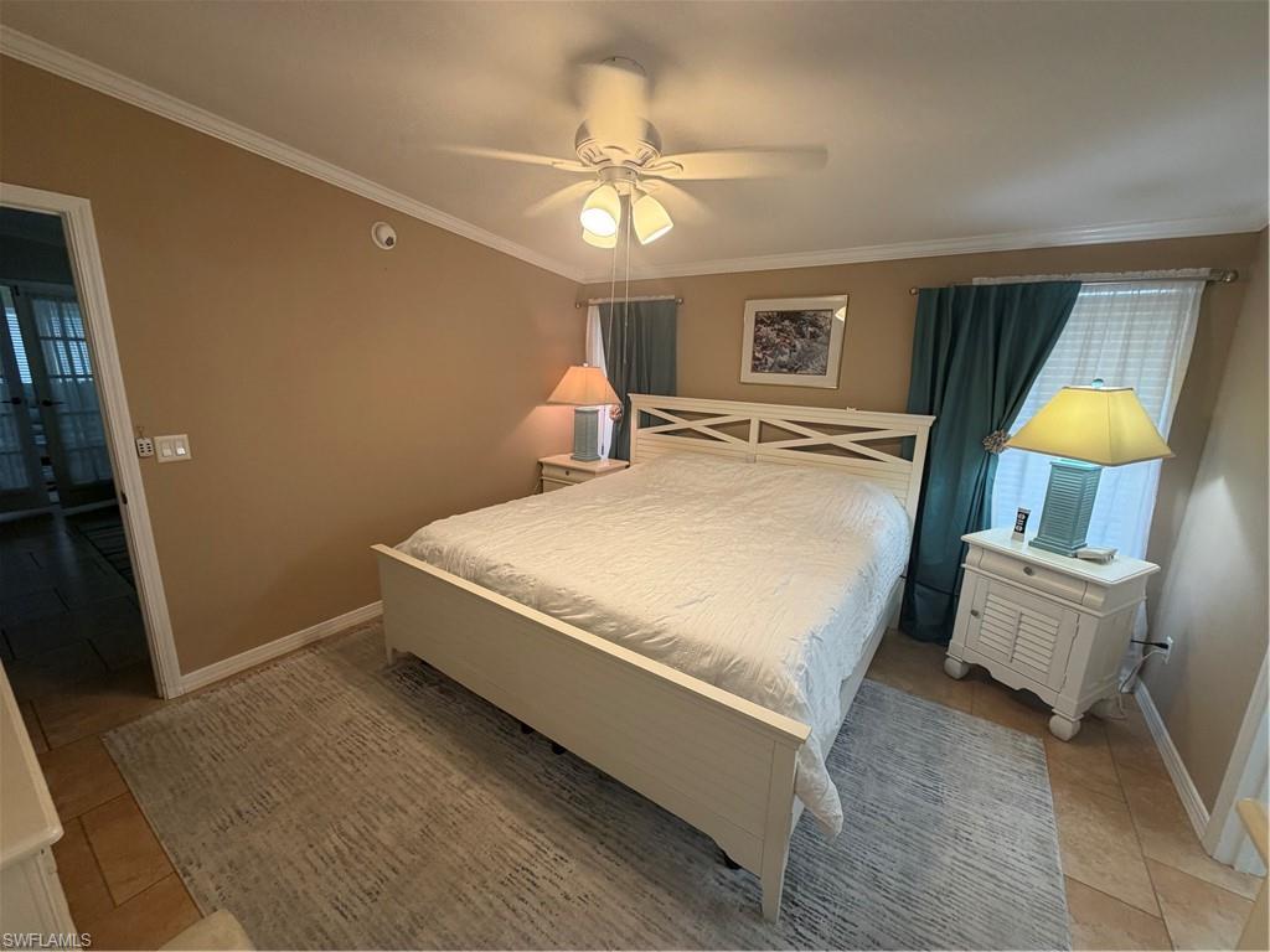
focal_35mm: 14
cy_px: 476
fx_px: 514
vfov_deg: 85.7
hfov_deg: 102.1
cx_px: 635
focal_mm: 2.22
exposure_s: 1/60
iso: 160
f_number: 2.2
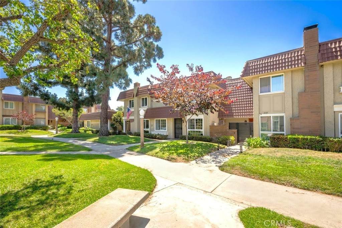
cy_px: 114
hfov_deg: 104.2
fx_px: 133
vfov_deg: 81.2
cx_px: 171
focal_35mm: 14
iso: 100
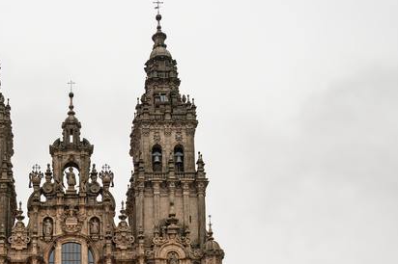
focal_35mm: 54
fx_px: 597
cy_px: 264
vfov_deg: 23.9
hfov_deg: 35.5
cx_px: 71
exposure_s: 1/50
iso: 400
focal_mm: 24
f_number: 9
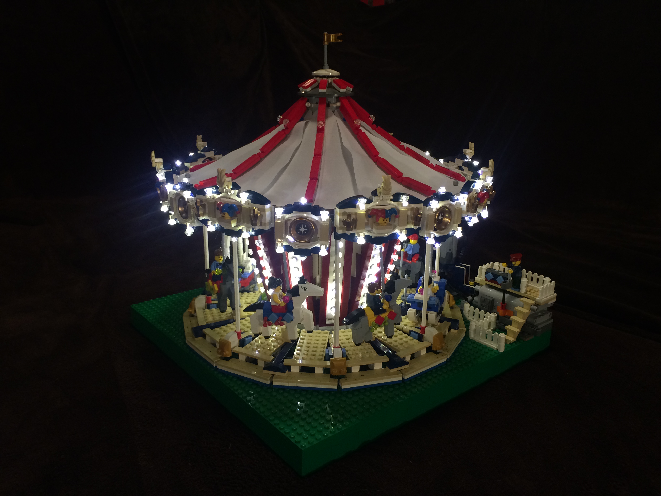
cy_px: 248
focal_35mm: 29
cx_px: 330
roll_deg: -1.0
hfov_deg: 61.7
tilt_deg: -18.0
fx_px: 554
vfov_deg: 48.2
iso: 125
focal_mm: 4.15
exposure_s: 1/33
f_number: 2.2
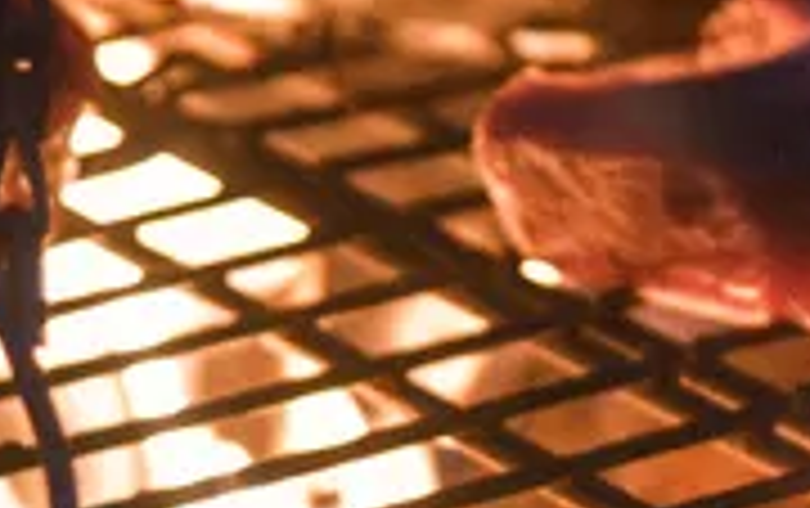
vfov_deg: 2.9
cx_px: 608
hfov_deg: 4.6
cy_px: 477
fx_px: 9990
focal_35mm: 452
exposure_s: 1/60
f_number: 4
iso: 1000
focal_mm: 78
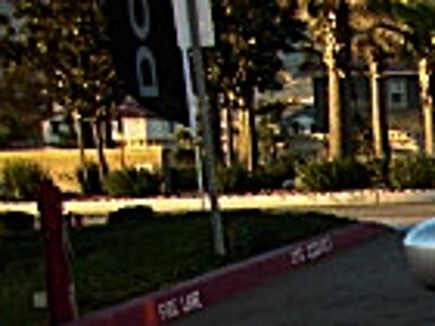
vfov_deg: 8.4
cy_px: 717
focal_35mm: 164
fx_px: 2061
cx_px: 954
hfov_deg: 10.7
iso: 50
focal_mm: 6.3
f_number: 2.8
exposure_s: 1/125
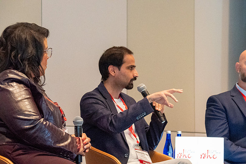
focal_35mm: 180
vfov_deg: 7.6
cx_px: 123
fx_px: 1230
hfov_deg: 11.4
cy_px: 82
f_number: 7.1
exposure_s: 1/125
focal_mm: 120
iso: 12800
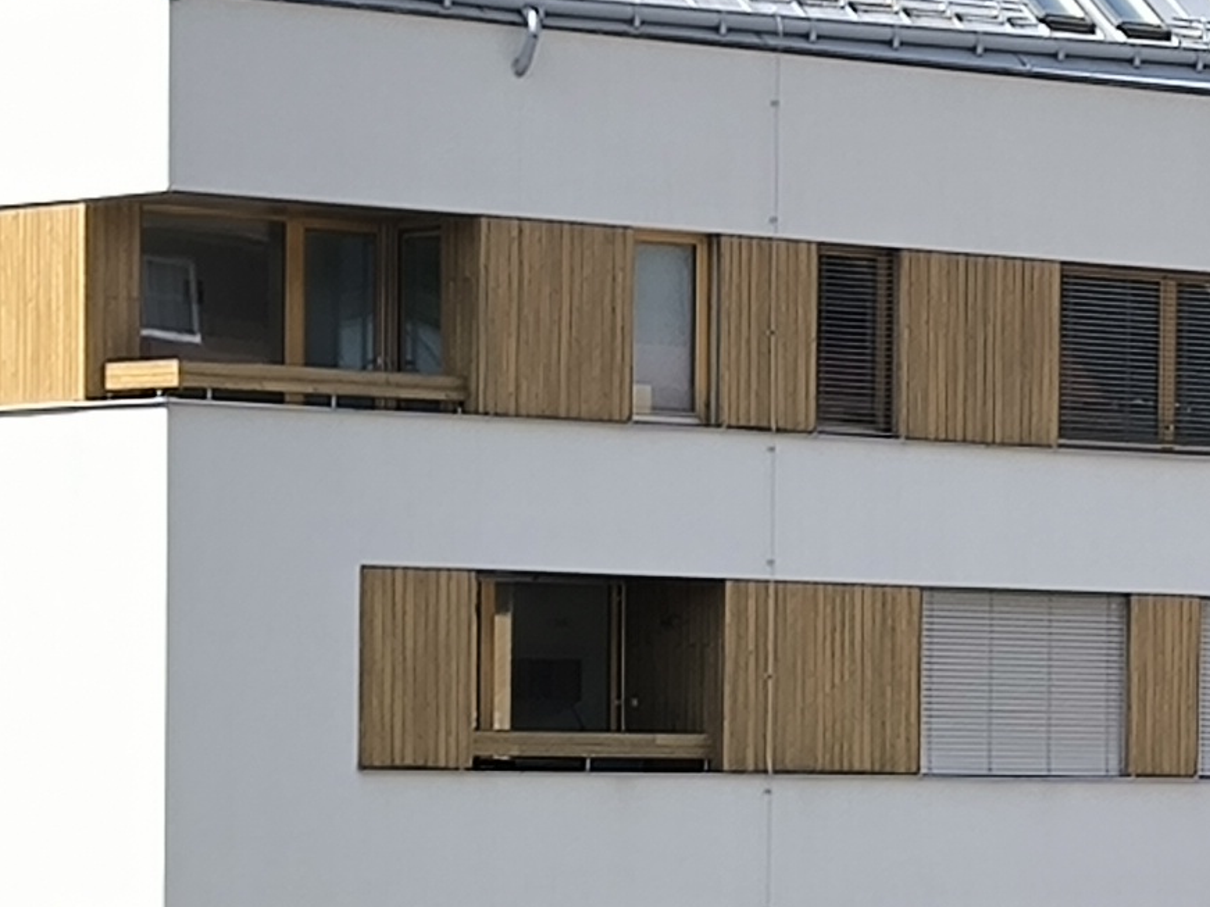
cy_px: 1024
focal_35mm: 174
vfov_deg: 8.5
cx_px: 1217
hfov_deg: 11.3
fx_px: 6081
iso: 50
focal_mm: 6.92
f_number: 1.9
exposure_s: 1/1248
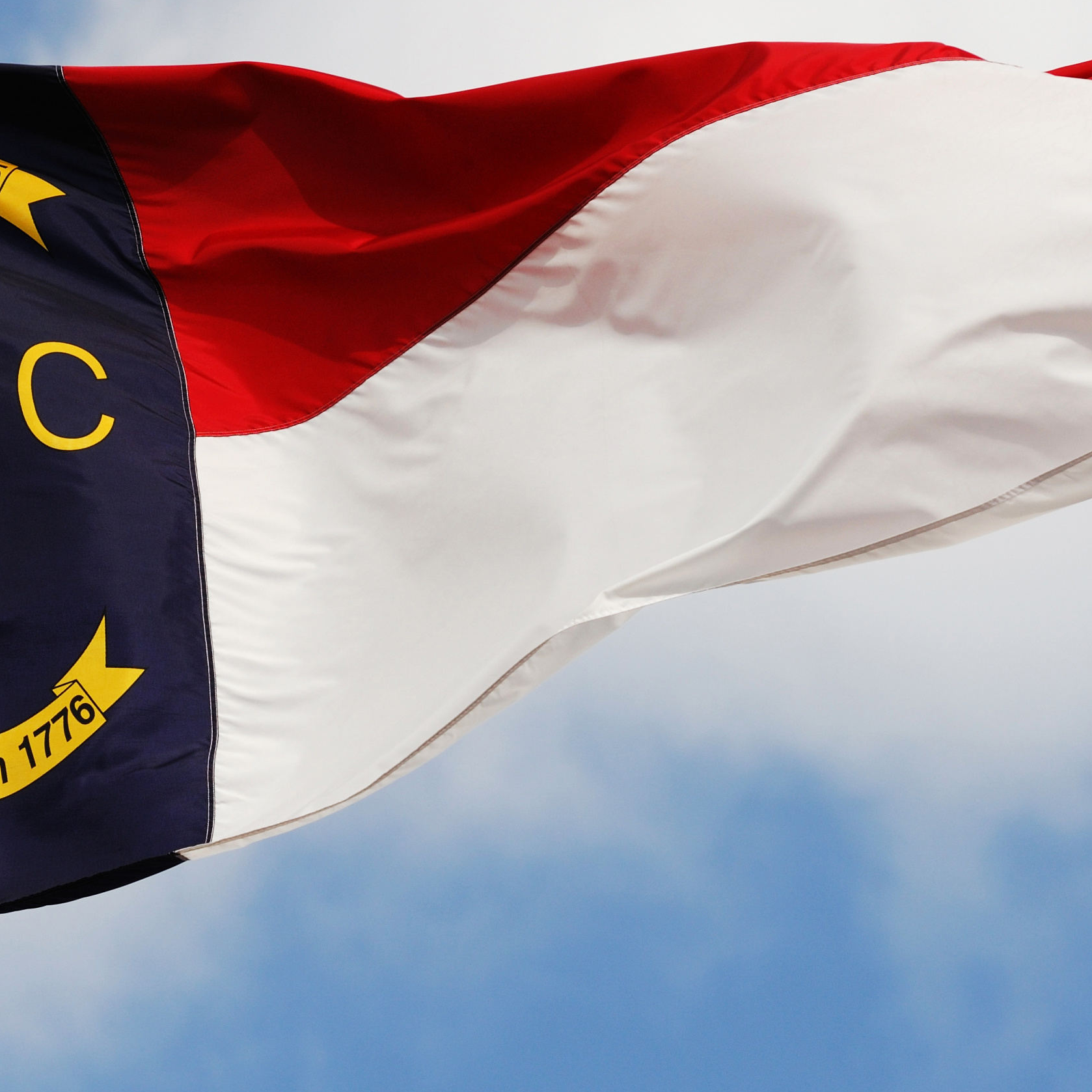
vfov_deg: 5.2
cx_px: 208
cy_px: 507
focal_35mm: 334
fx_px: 11921
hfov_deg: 5.2
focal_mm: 155
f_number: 7.1
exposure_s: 1/2000
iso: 400
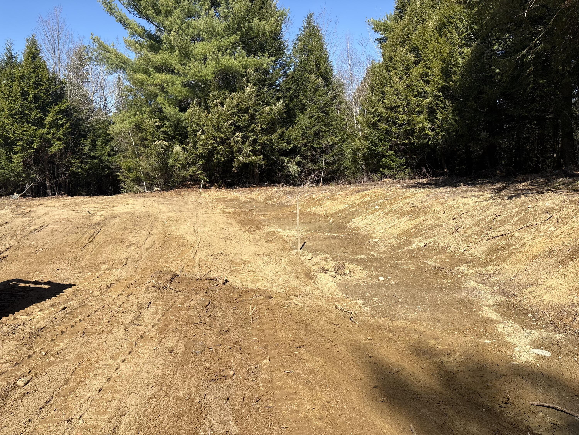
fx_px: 435
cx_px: 290
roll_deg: +0.3
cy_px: 218
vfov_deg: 53.1
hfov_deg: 67.3
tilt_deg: -4.2
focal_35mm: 26
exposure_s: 1/2639
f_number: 1.6
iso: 50
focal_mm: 5.96
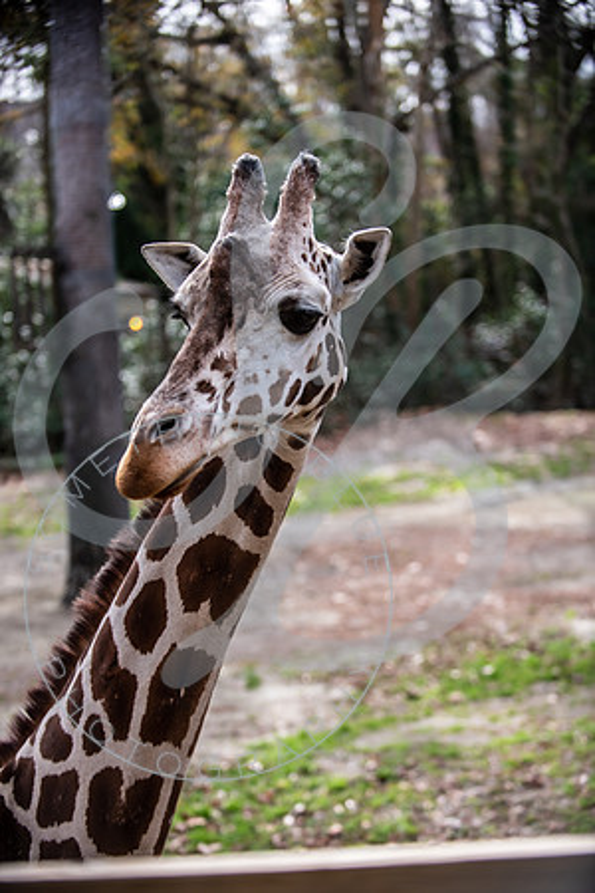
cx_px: 298
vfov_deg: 27.0
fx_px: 1859
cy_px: 446
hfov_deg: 18.2
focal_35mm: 75
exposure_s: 1/500
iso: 200
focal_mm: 75
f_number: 2.8
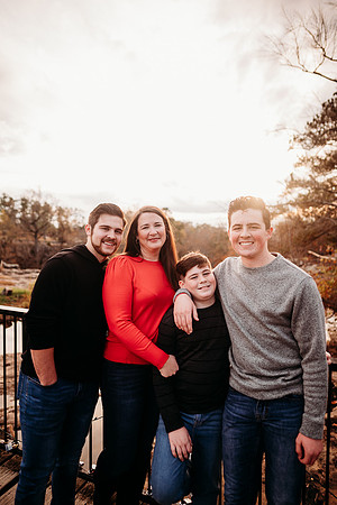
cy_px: 252
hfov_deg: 53.1
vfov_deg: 73.7
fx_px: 337
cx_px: 168
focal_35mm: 24
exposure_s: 1/400
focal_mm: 24
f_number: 2.2
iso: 125
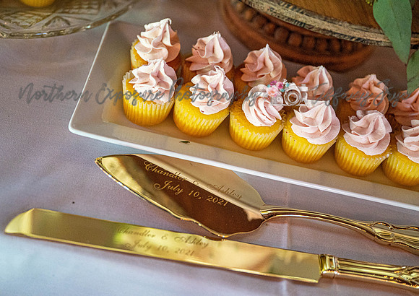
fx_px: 642
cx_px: 197
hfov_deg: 36.1
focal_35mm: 54
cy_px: 148
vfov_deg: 26.0
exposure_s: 1/100
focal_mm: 52
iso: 3200
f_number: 2.8
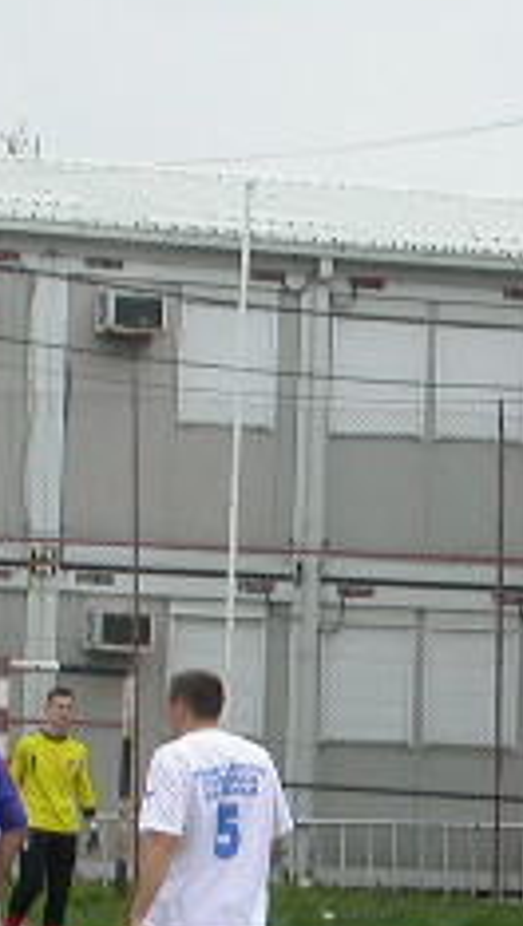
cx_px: 915
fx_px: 5634
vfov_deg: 9.4
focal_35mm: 229
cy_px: 823
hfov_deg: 5.2
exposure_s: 1/309
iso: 100
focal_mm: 16
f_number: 6.2
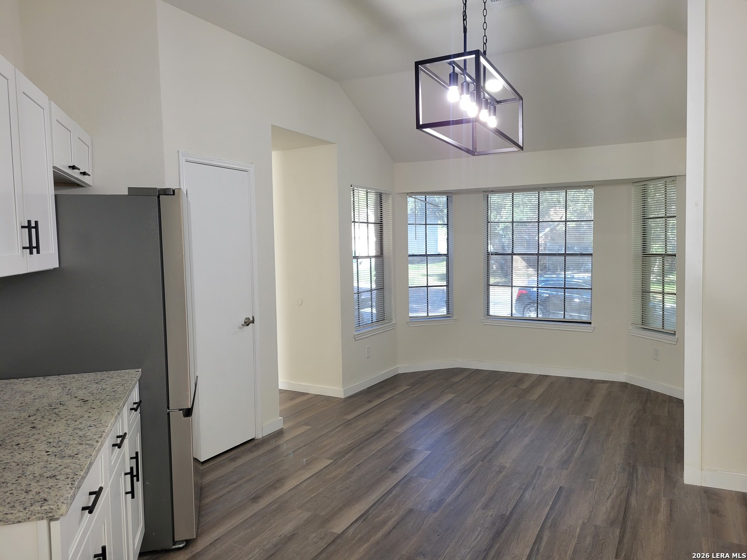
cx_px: 374
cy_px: 280
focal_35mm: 26
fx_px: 561
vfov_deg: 53.1
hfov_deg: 67.3
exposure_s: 1/120
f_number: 1.8
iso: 125
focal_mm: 5.4
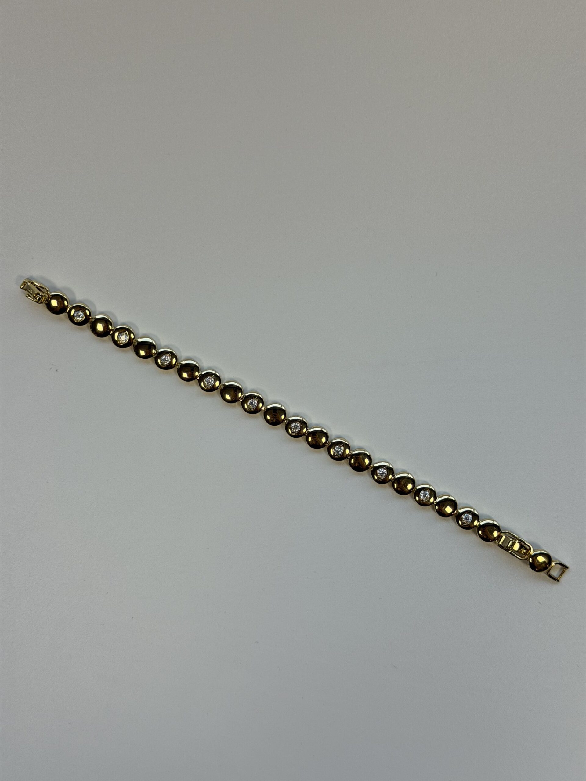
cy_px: 390
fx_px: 1083
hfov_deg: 30.3
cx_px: 293
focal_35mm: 48
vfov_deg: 39.7
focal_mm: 6.76
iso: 64
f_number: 1.78
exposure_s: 1/278
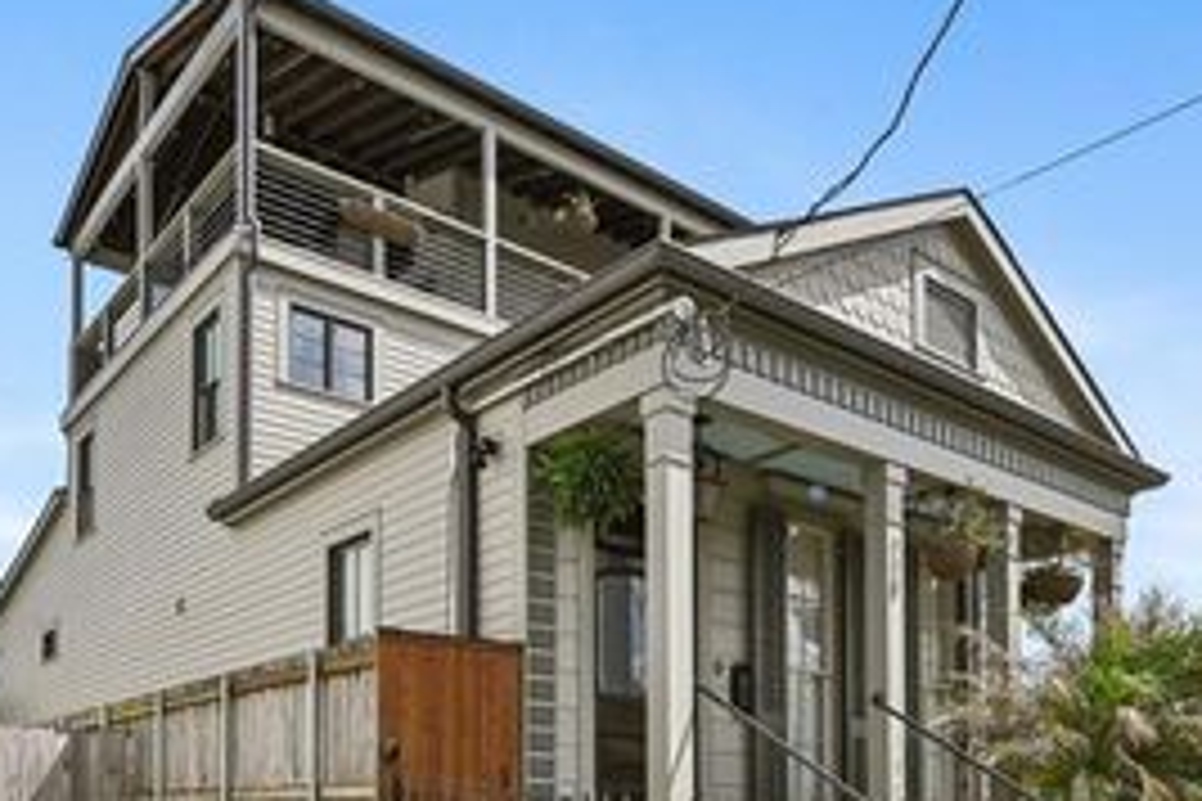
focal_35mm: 30
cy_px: 659
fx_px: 1002
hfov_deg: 61.8
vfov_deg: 41.4
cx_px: 671
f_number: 11
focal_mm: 16
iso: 400
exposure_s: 1/640
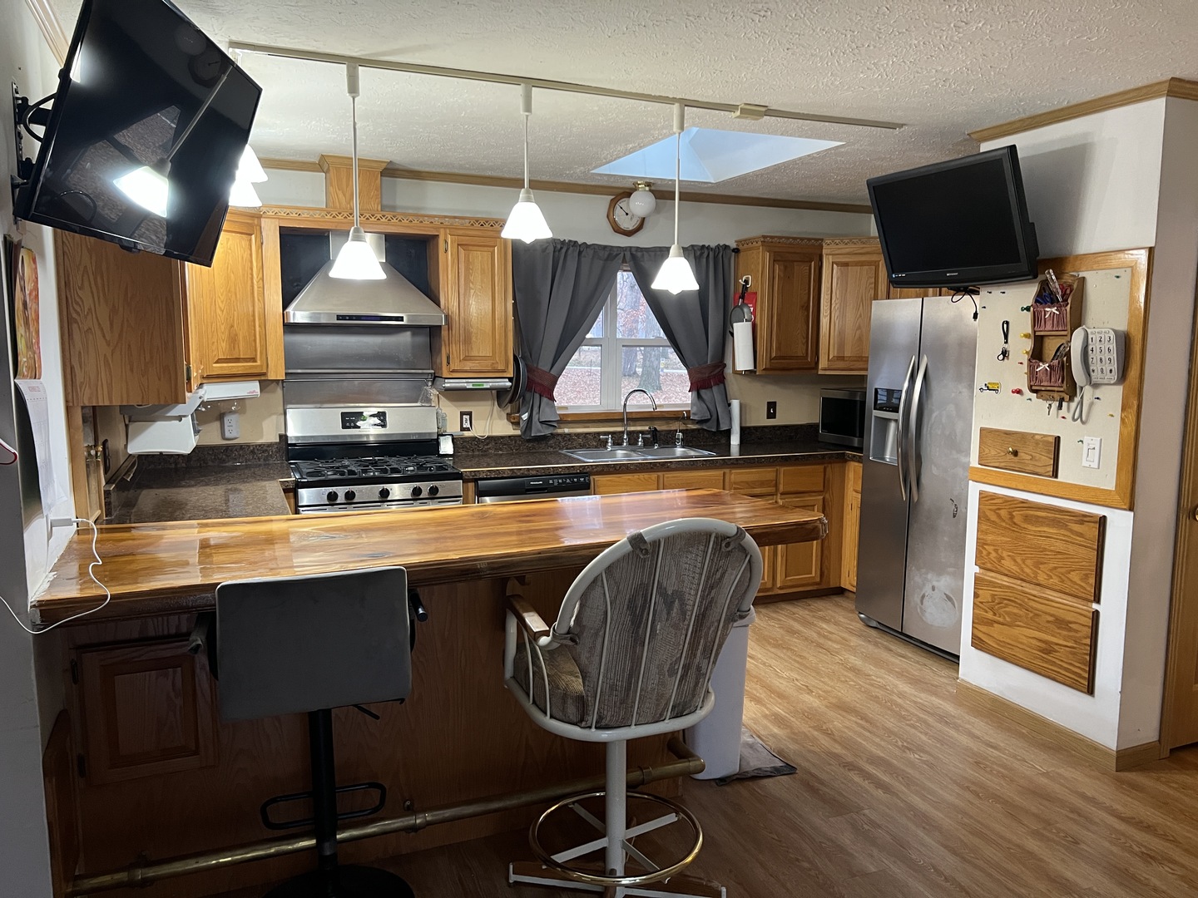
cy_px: 449
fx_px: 900
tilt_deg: -7.2
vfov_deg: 53.1
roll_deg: -0.1
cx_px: 599
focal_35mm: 26
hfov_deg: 67.3
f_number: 1.5
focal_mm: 5.7
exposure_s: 1/60
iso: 320
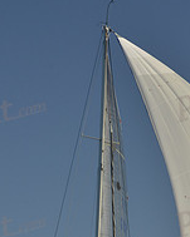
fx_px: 1421
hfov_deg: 7.6
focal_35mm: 202
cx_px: 111
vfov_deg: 9.4
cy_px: 288
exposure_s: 1/640
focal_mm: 70
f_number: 8
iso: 200
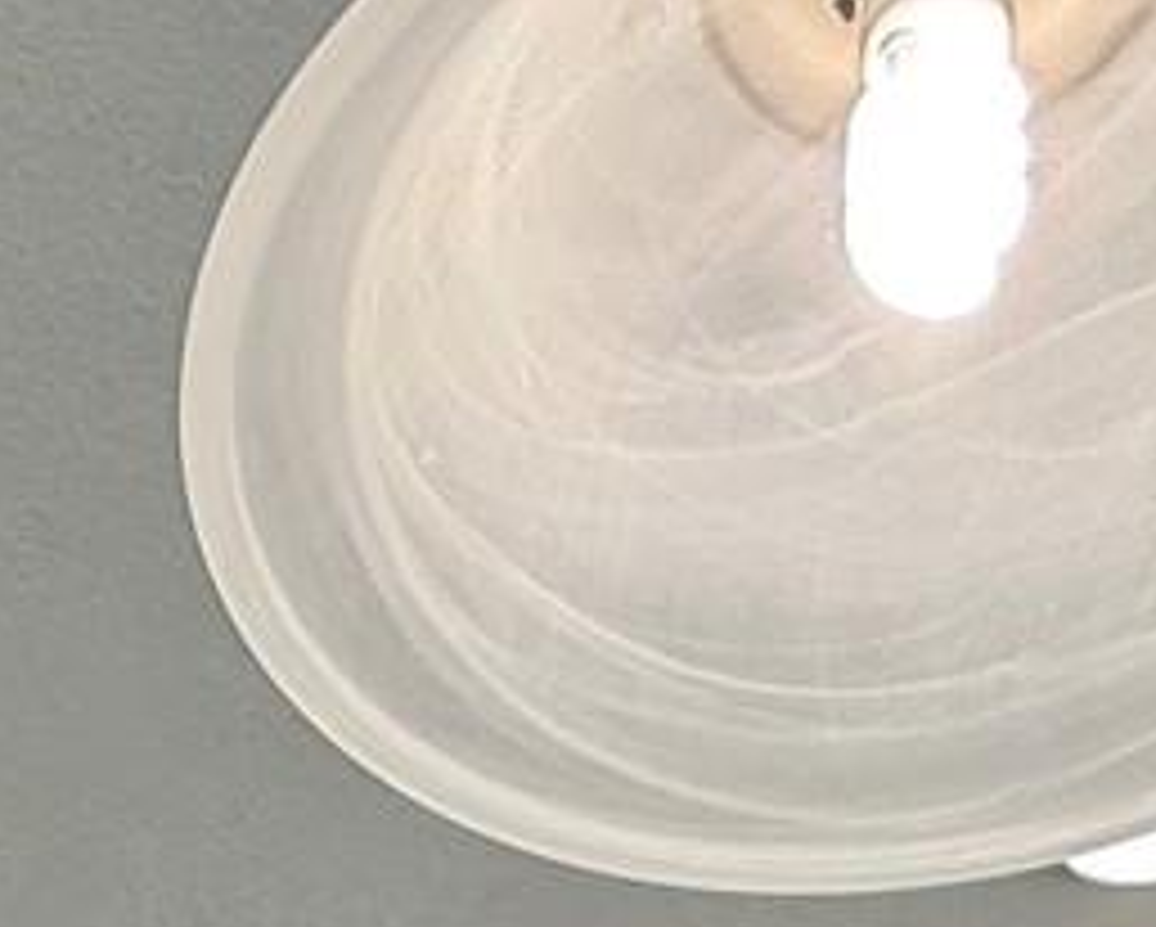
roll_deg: +1.0
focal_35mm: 85
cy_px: 2619
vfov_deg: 11.8
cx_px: 342
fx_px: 2910
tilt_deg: +0.1
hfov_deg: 22.3
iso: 100
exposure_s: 1/120
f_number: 2.2
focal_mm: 2.22
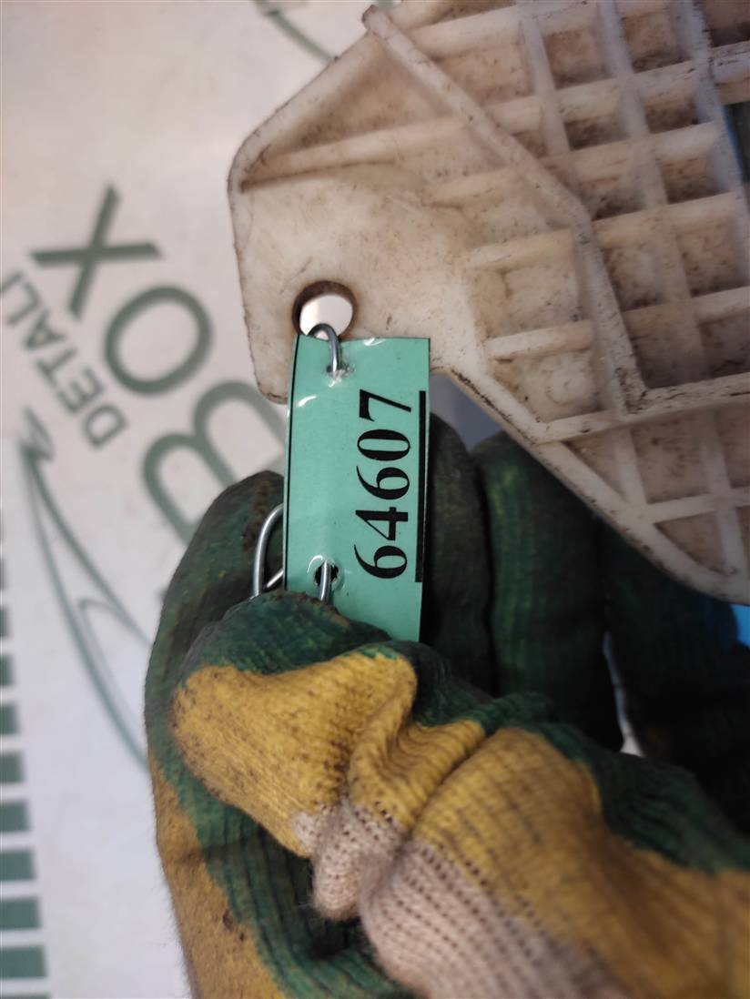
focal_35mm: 26
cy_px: 500
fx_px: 751
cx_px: 375
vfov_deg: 67.3
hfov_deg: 53.1
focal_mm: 4.74
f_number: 1.79
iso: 211
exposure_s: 1/33
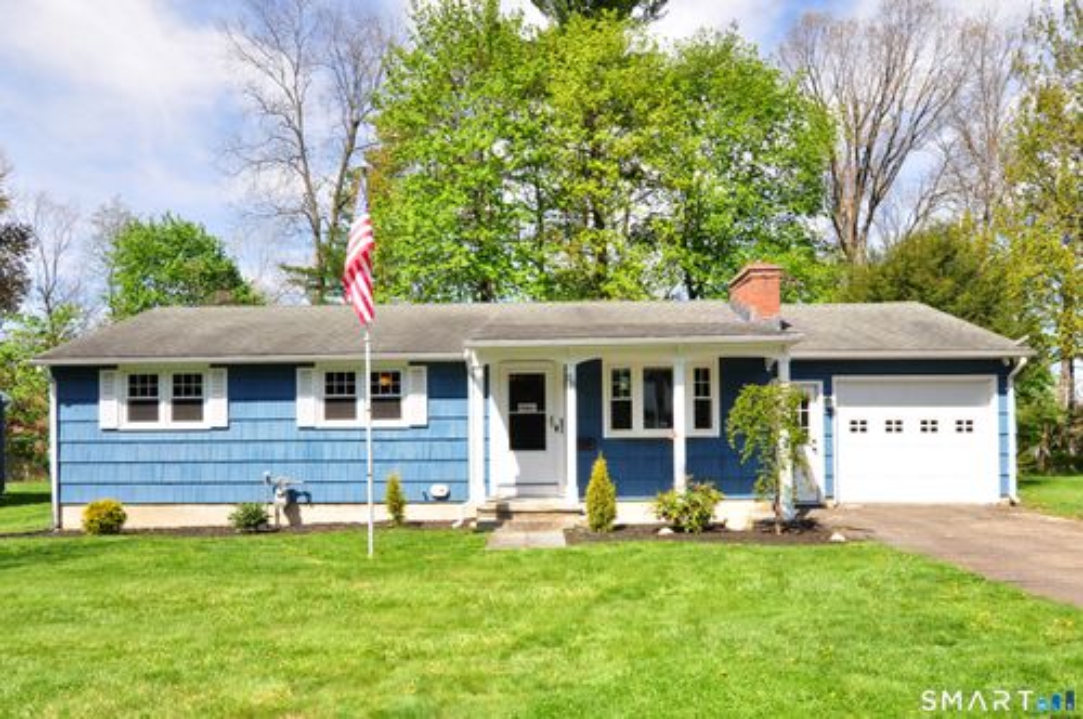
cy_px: 360
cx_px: 542
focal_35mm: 20
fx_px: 586
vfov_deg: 63.1
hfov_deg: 85.5
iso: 250
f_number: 8
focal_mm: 13
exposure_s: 1/250
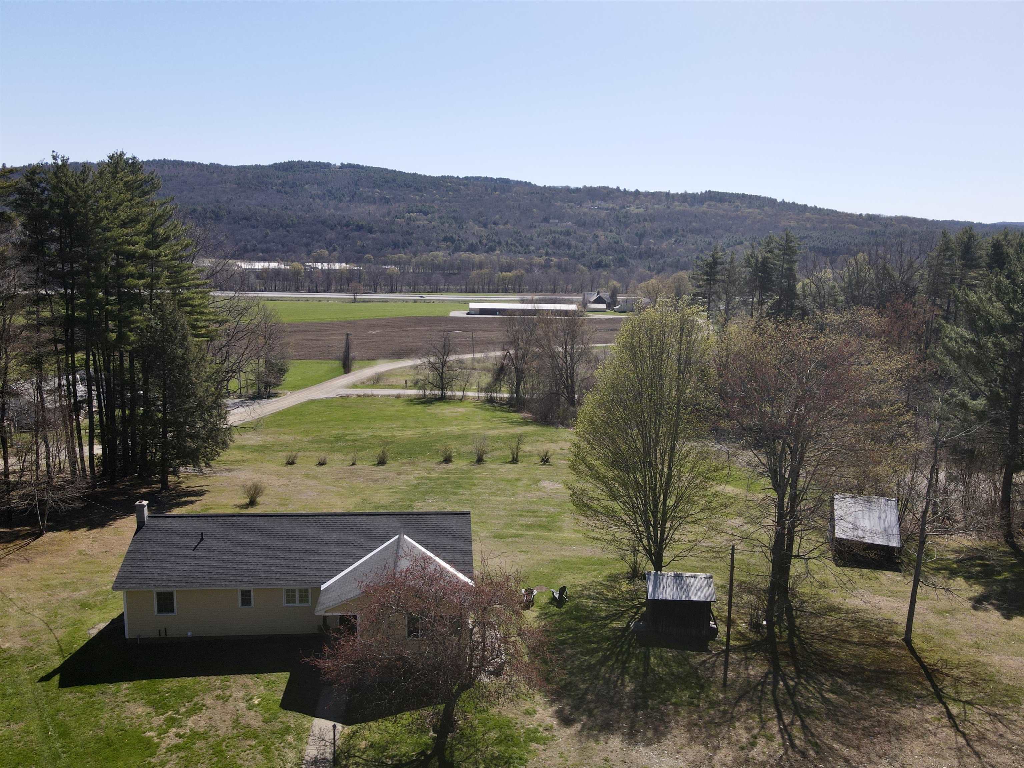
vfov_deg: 56.8
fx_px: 710
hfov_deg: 71.6
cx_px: 512
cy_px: 384
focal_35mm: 24
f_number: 2.8
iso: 150
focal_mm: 4.5
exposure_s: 1/15
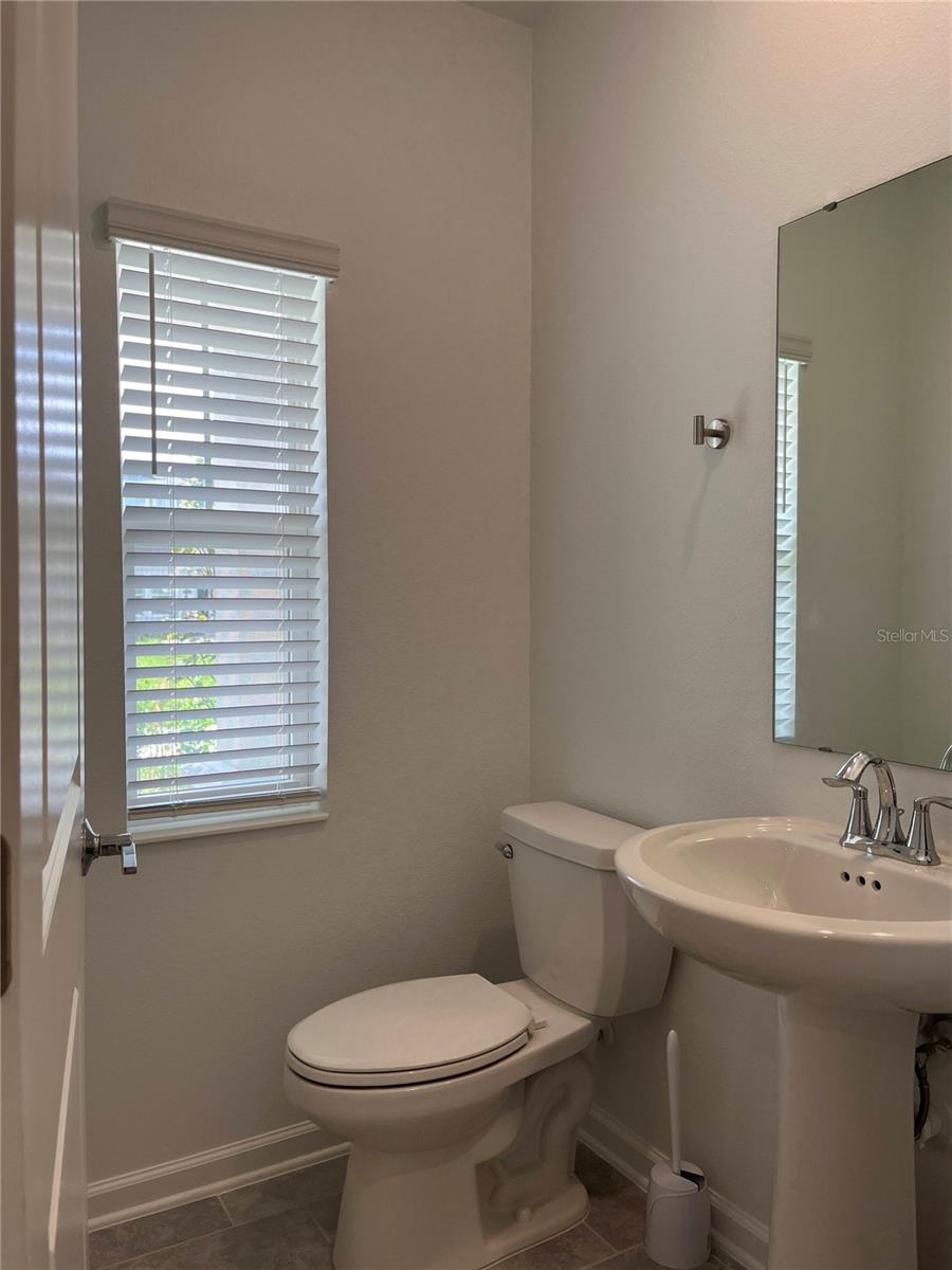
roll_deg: +0.9
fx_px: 953
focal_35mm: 26
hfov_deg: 53.1
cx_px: 476
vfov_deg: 67.3
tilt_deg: -3.7
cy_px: 635
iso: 40
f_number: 1.6
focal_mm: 5.1
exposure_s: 1/155
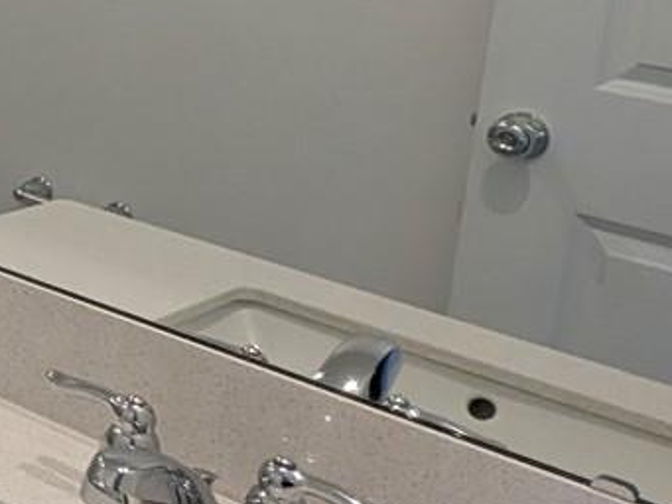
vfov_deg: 18.6
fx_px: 1456
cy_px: -98
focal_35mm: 75
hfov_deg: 19.6
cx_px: -526
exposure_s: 1/60
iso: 145
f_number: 2.2
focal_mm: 2.22
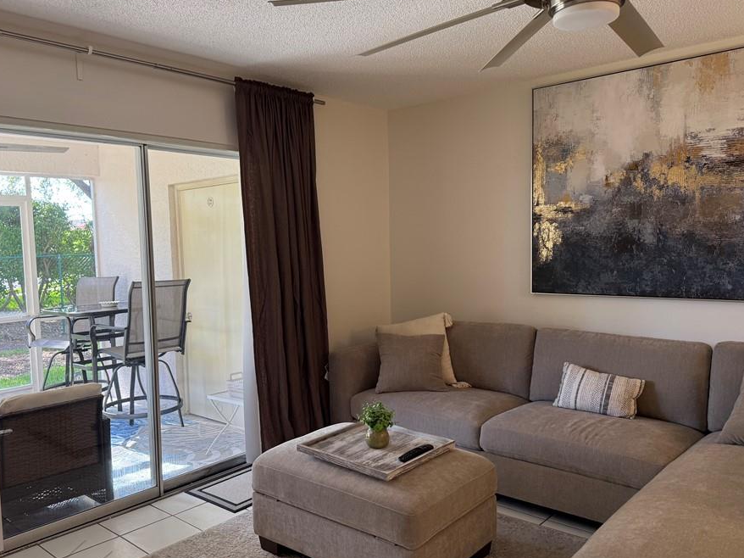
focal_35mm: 28
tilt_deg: -3.2
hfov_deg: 63.3
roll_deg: +1.4
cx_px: 328
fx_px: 602
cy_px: 285
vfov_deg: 49.7
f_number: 1.78
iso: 100
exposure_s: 1/120
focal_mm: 6.76
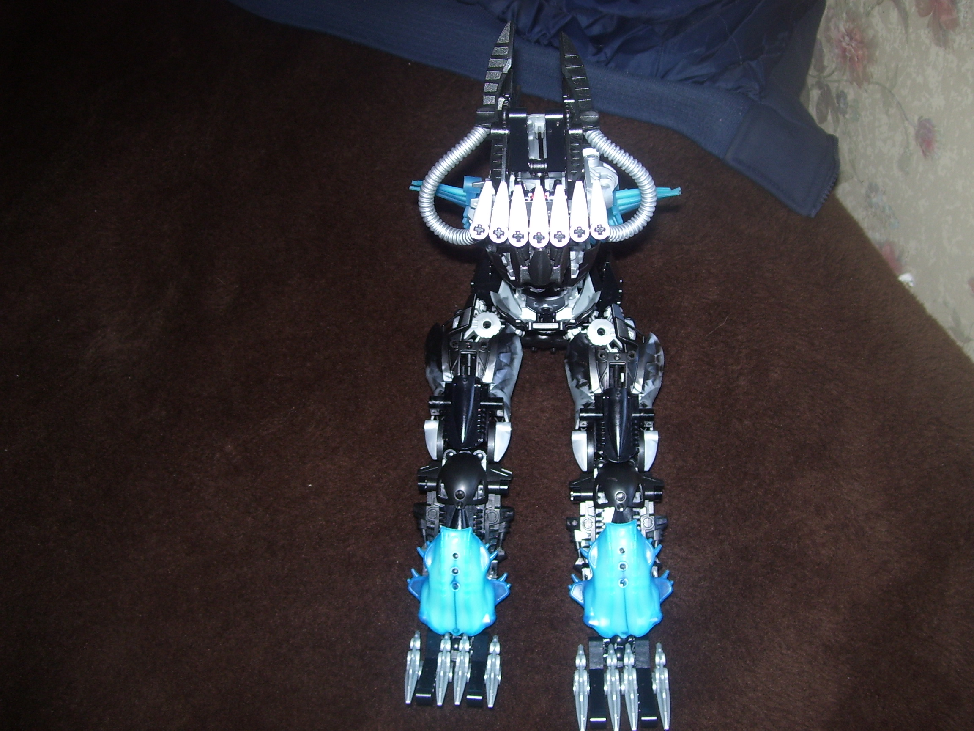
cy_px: 366
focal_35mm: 36
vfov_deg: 39.7
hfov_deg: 51.4
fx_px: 1013
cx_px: 487
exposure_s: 1/60
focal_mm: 6
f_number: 2.7
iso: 80
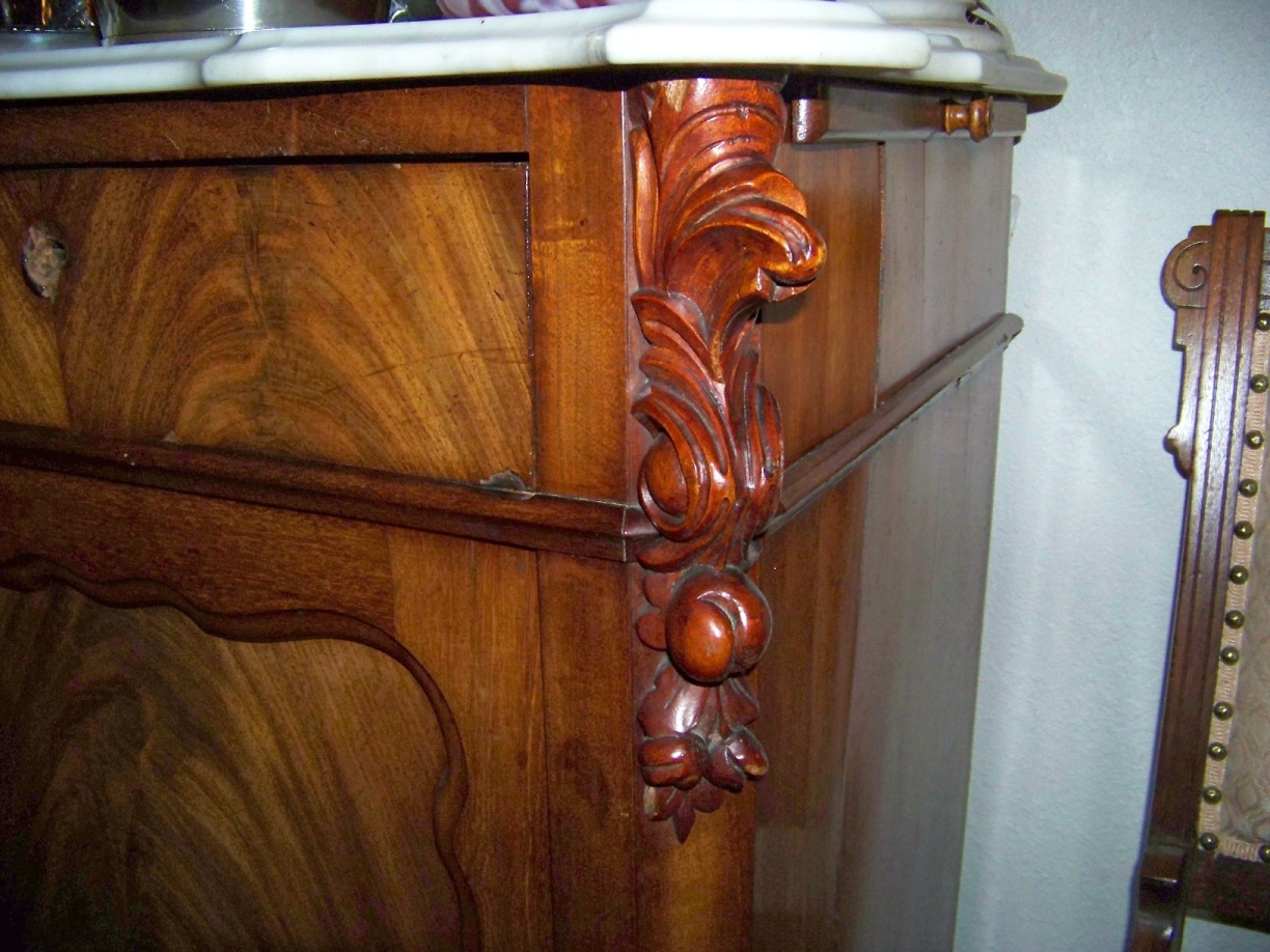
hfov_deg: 51.4
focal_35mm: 36
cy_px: 476
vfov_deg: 39.7
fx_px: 1321
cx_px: 635
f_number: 2.8
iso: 200
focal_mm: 5.85
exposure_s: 1/30
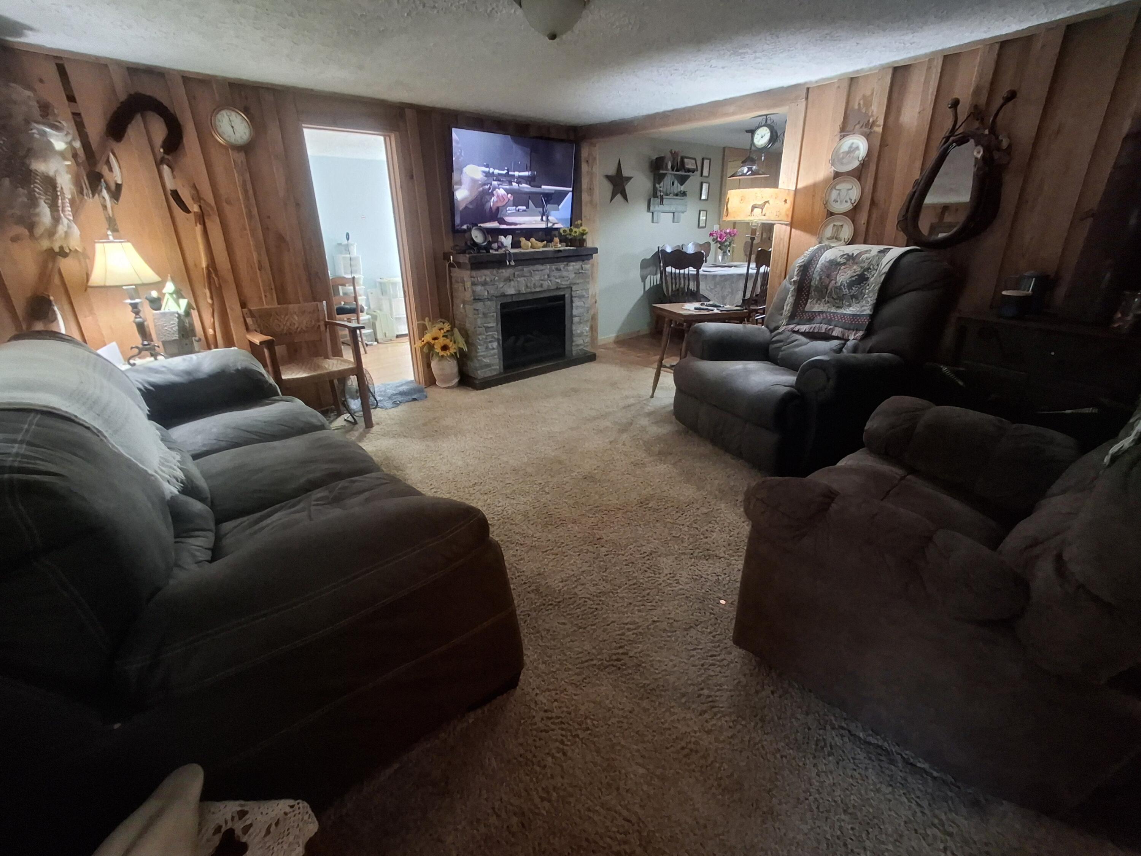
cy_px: 428
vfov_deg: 78.1
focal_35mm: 16
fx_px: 527
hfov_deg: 94.5
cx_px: 570
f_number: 2.2
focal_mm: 1.64
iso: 320
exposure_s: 1/25
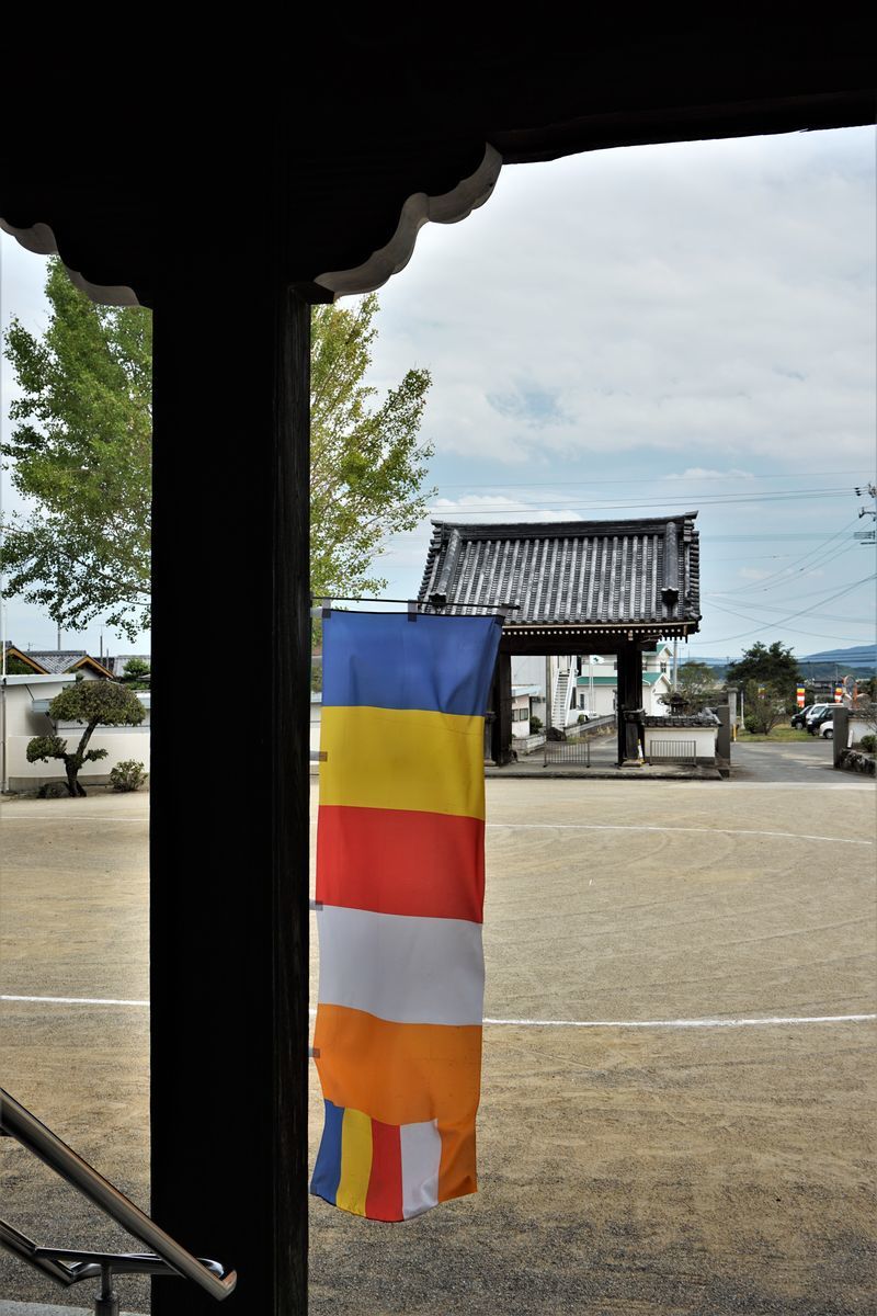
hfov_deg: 36.9
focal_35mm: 36
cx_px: 438
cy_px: 658
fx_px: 1315
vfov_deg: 53.1
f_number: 7.1
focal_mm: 24
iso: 100
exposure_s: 1/320
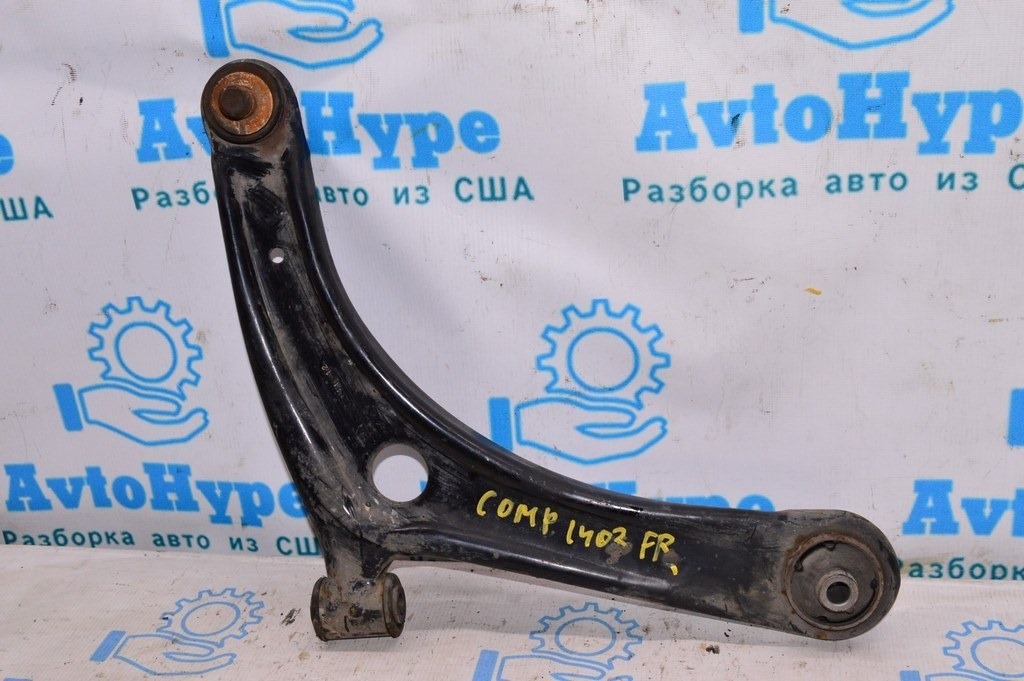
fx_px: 1236
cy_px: 340
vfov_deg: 30.8
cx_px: 512
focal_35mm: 44
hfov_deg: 45.0
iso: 1600
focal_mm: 29
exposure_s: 1/200
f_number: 8
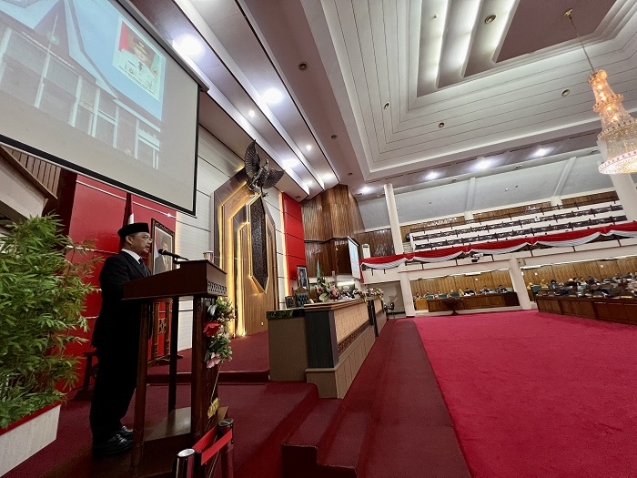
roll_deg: +5.9
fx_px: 239
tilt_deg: +13.9
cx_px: 318
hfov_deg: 106.2
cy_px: 239
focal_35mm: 13
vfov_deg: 89.9
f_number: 1.8
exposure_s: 1/50
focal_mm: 1.57
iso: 400
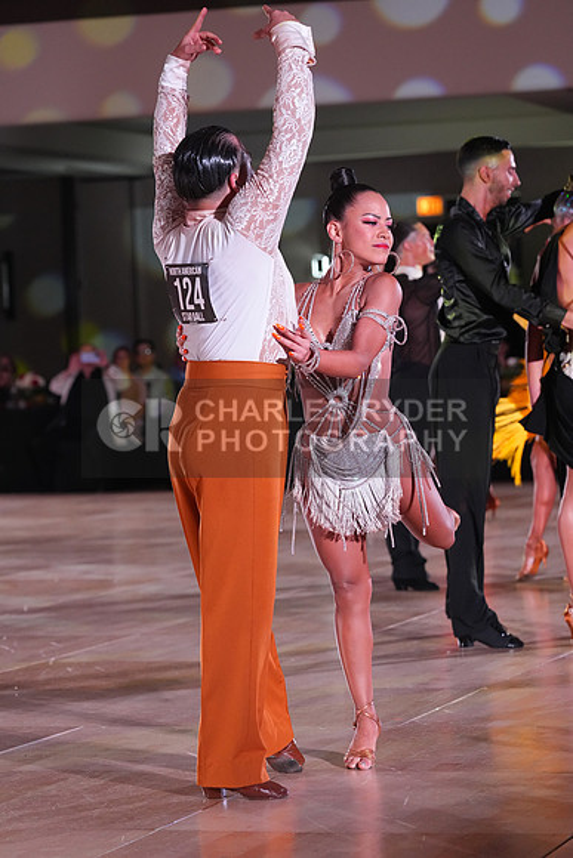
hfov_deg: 11.0
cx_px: 286
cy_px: 429
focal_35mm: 125
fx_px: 2982
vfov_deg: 16.4
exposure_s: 1/250
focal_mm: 125
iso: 4000
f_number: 5
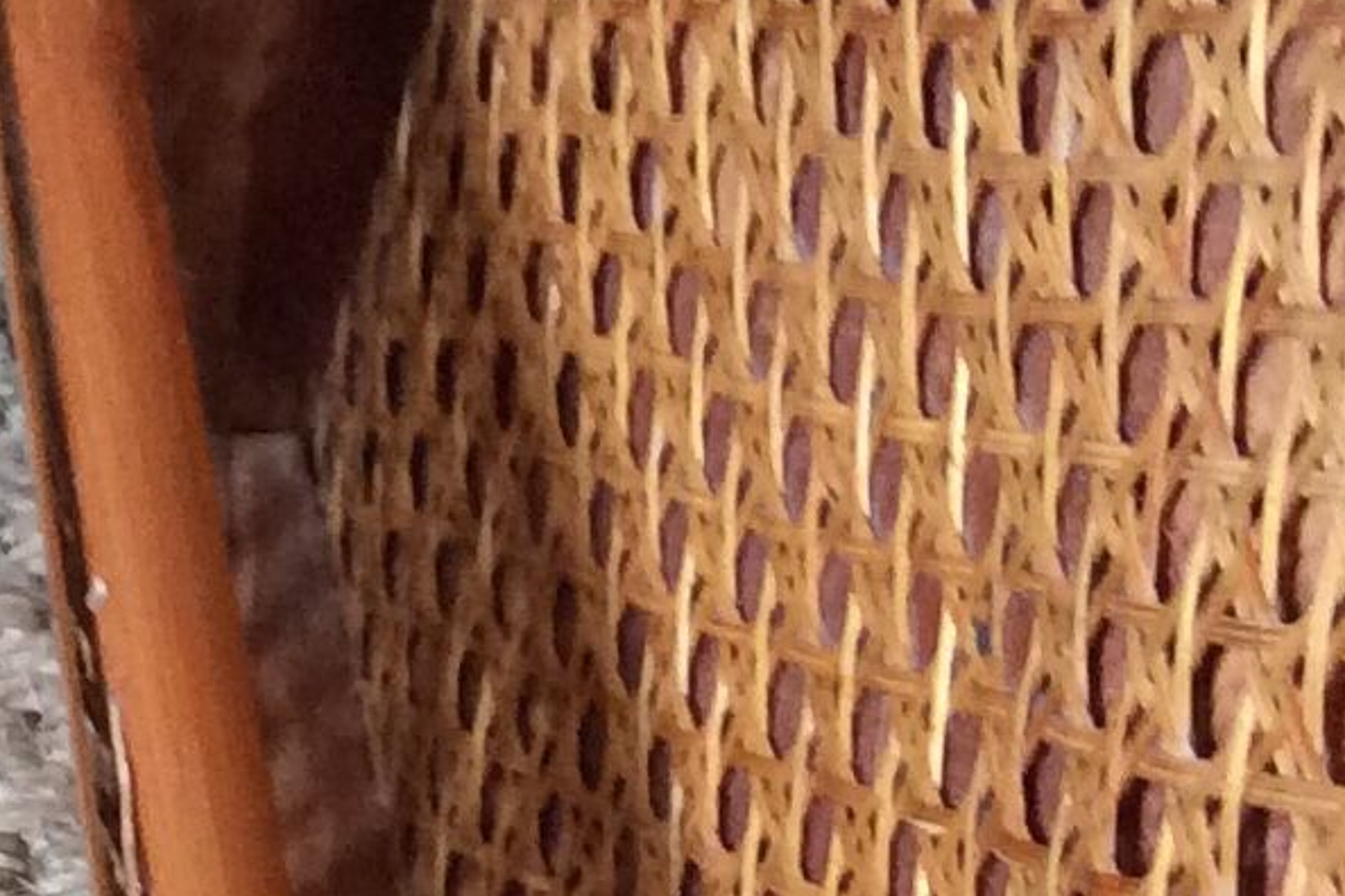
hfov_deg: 14.1
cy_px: 1025
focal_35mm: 145
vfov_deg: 9.4
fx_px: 5417
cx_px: 249
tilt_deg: -54.4
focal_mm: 3.3
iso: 160
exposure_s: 1/25
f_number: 2.4
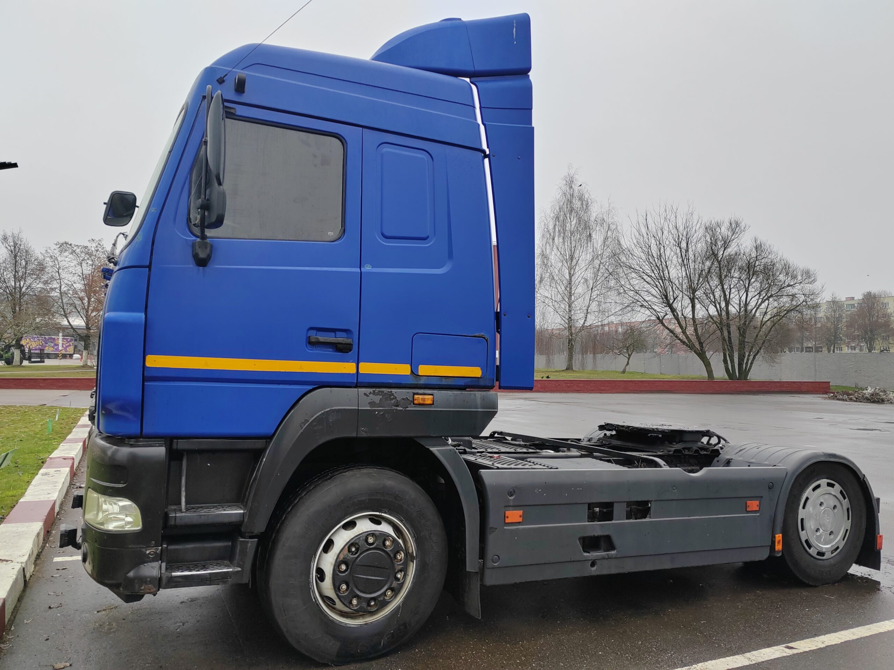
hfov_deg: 65.3
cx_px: 447
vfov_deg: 51.4
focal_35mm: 27
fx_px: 697
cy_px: 335
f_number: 1.9
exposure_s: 1/130
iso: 100
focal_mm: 5.52
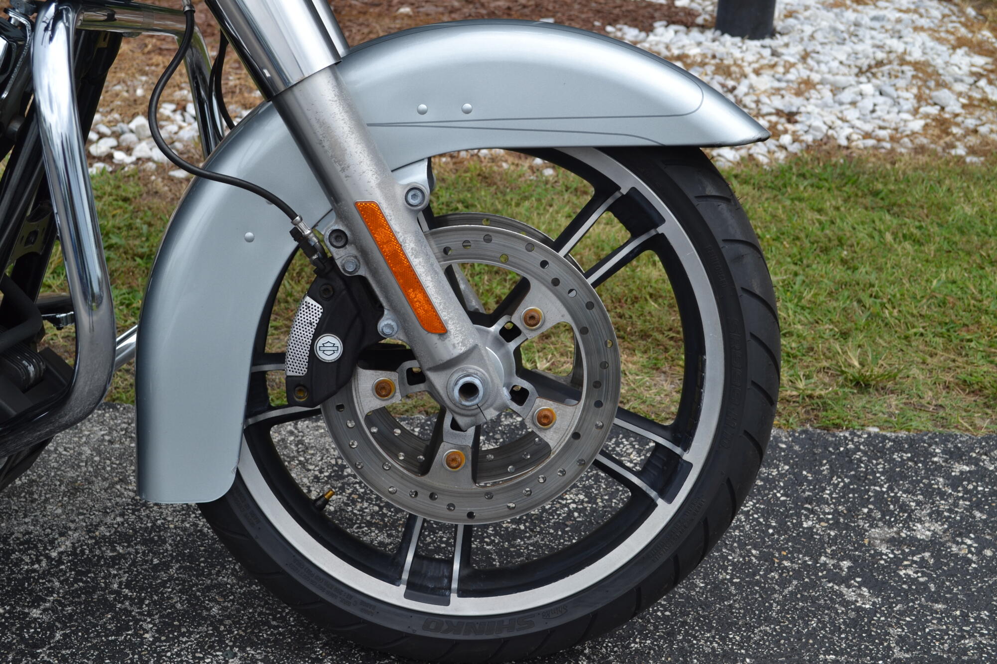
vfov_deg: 25.1
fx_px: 1495
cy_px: 332
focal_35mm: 54
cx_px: 498
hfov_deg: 36.9
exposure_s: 1/200
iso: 100
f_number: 7.1
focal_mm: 36
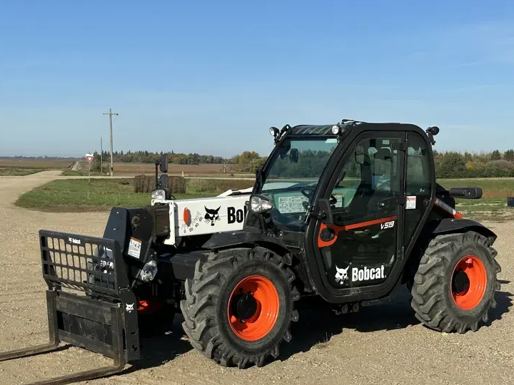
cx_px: 208
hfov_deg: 30.2
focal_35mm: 64
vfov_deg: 22.8
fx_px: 950
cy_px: 252
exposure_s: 1/4785
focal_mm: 6.86
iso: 64
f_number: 1.78
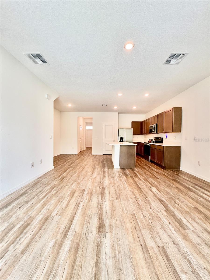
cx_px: 105
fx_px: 113
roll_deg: -1.4
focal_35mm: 14
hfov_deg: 85.7
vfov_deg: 102.1
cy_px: 140
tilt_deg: -0.3
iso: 200
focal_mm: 2.22
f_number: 2.2
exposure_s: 1/120
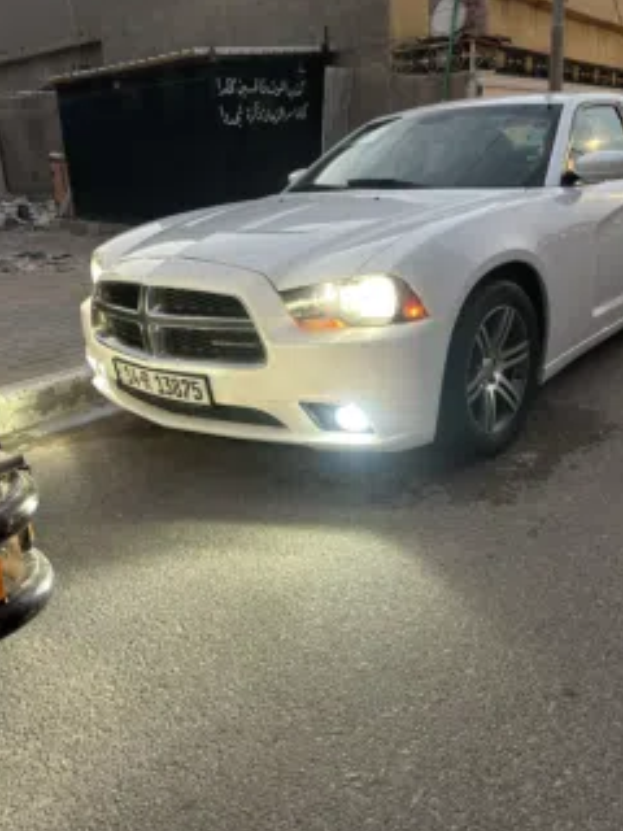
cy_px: 348
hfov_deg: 46.7
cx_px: 356
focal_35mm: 30
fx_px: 720
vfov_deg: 59.6
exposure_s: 1/45
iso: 160
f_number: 1.78
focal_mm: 6.86
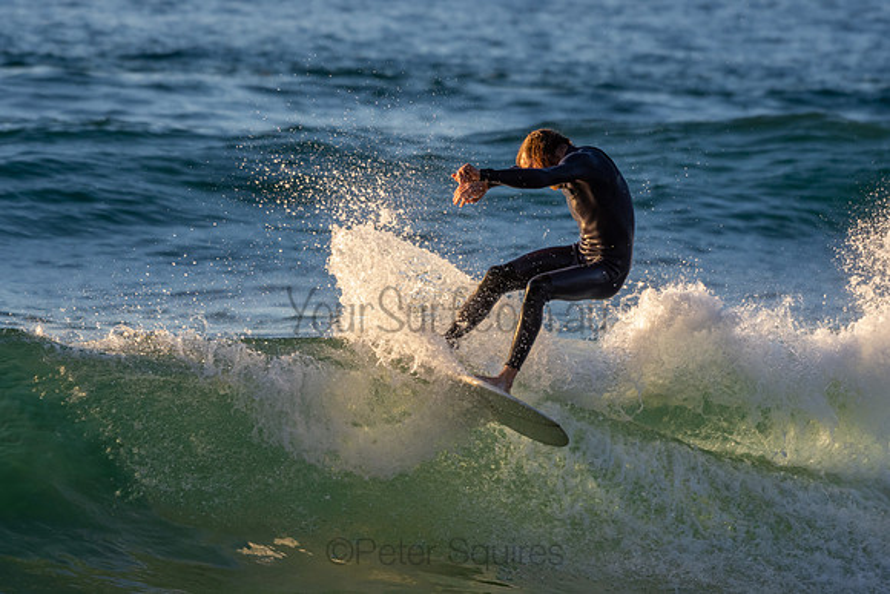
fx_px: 12240
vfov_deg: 2.8
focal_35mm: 495
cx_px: 445
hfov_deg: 4.2
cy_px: 297
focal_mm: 330
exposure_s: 1/1250
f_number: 5.6
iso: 560
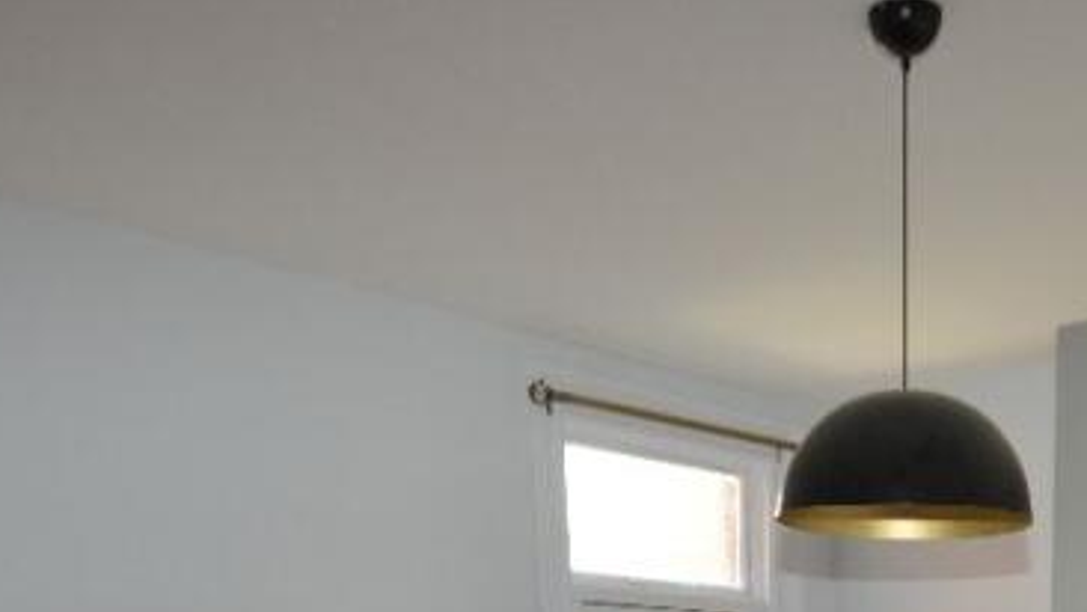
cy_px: 1003
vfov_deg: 21.2
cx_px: 858
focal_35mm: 44
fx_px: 1268
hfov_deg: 44.3
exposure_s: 1/60
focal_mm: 10
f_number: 4
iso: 560
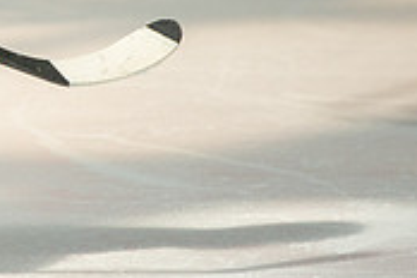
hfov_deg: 1.8
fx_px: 12926
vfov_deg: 1.2
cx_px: -517
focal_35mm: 1116
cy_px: -200
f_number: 3.5
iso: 1600
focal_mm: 247
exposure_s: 1/5000
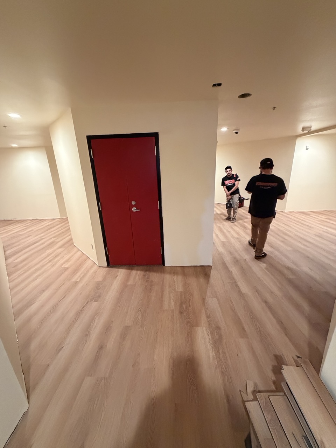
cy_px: 224
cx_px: 168
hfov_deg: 85.7
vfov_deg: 102.1
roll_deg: +2.5
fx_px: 181
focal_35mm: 14
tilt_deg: -16.9
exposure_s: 1/60
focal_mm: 2.22
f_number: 2.2
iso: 1000
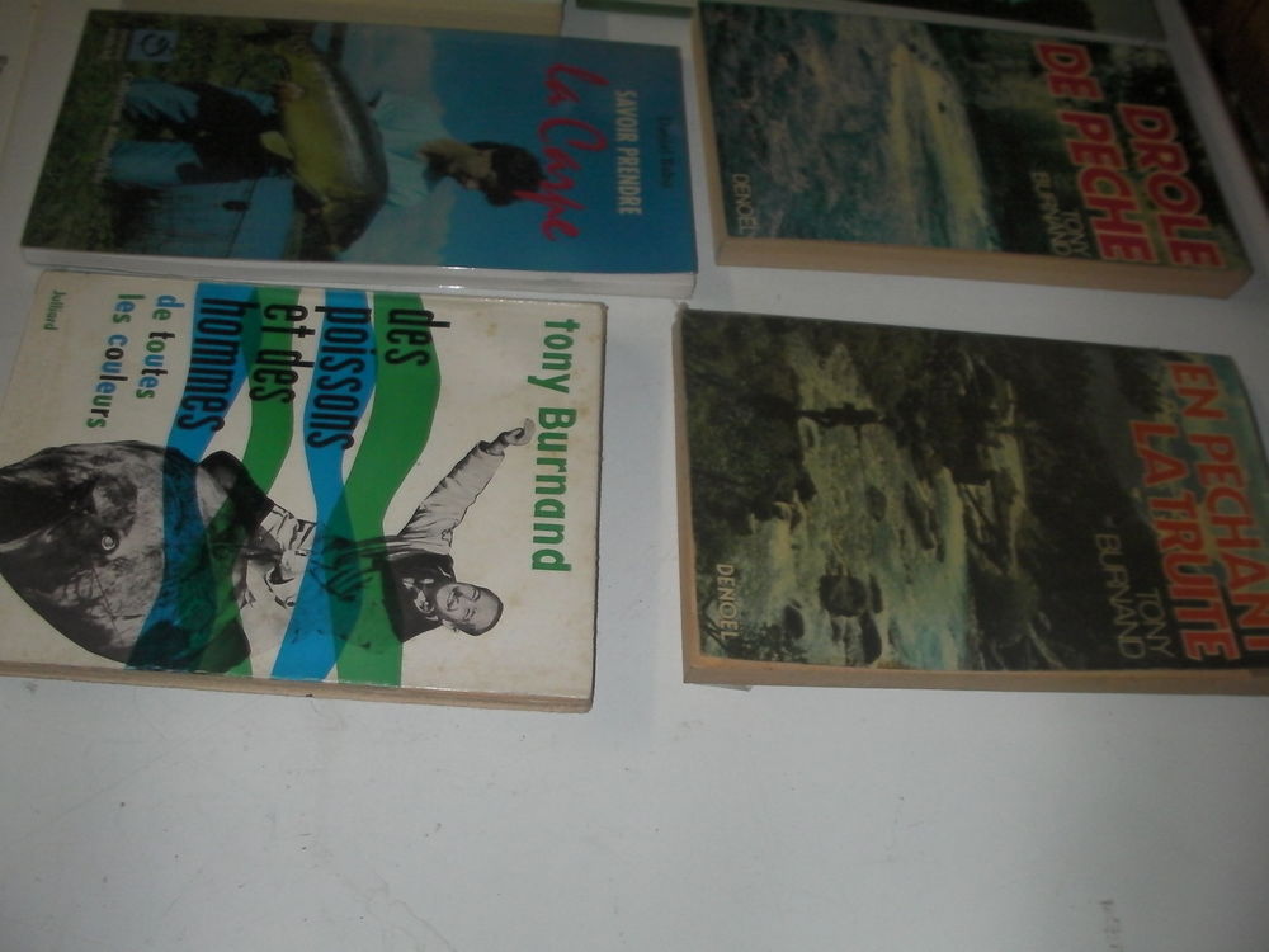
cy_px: 476
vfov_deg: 37.7
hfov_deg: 49.0
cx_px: 634
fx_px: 1393
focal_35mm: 38
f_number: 5.6
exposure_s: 1/30
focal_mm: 6.3
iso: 200
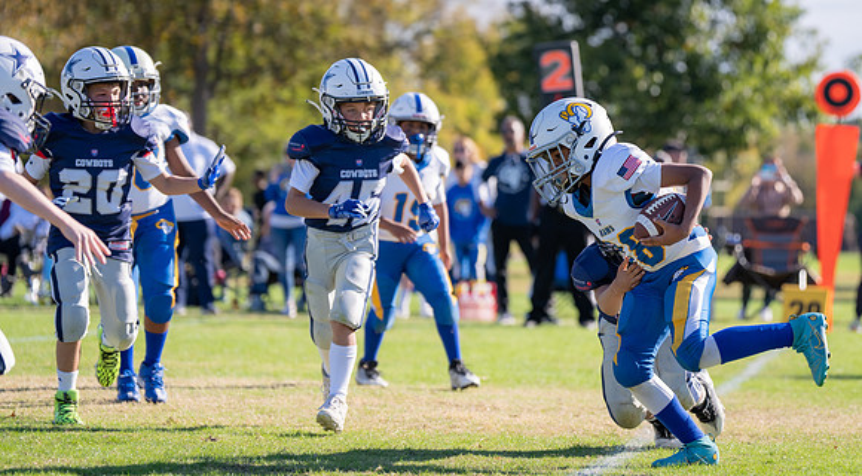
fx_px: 3758
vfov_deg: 7.2
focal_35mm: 165
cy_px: 108
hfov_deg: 13.1
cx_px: 546
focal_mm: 121
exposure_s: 1/1250
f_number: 2.8
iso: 100
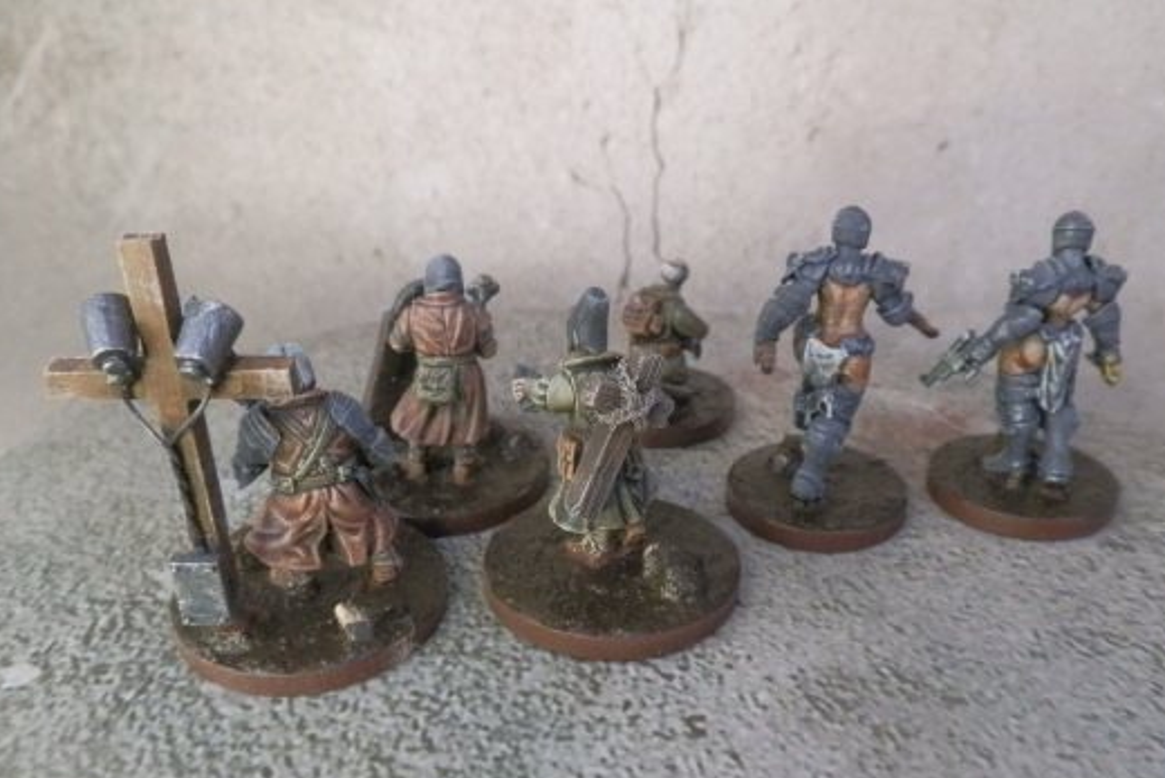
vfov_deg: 43.6
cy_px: 430
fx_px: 971
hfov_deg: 61.9
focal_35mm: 30
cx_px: 580
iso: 400
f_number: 3.1
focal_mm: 5
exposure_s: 1/100
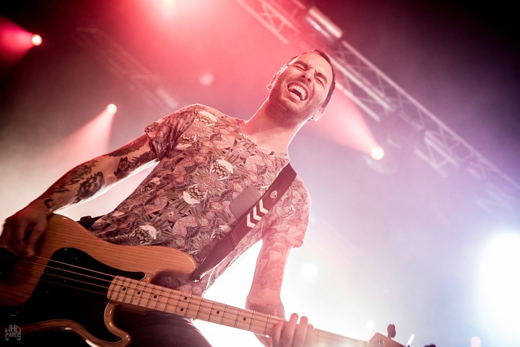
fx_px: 694
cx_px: 260
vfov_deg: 28.1
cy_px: 174
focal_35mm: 48
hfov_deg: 41.1
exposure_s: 1/80
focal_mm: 48
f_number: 2.8
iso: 1600
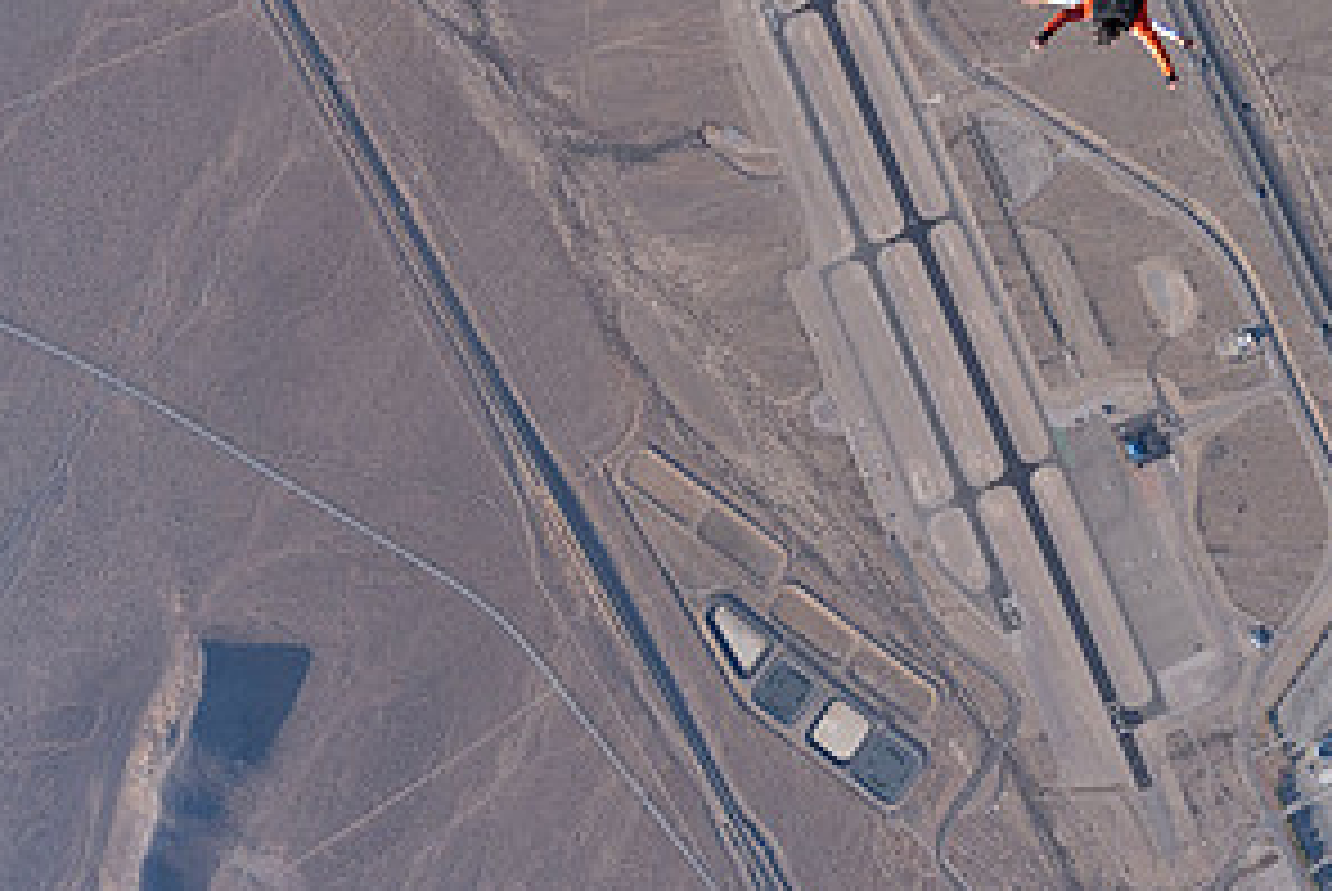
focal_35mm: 47
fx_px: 1741
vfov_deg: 27.9
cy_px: 133
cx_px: 1192
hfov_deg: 39.0
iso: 800
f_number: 8
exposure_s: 1/2000
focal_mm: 24
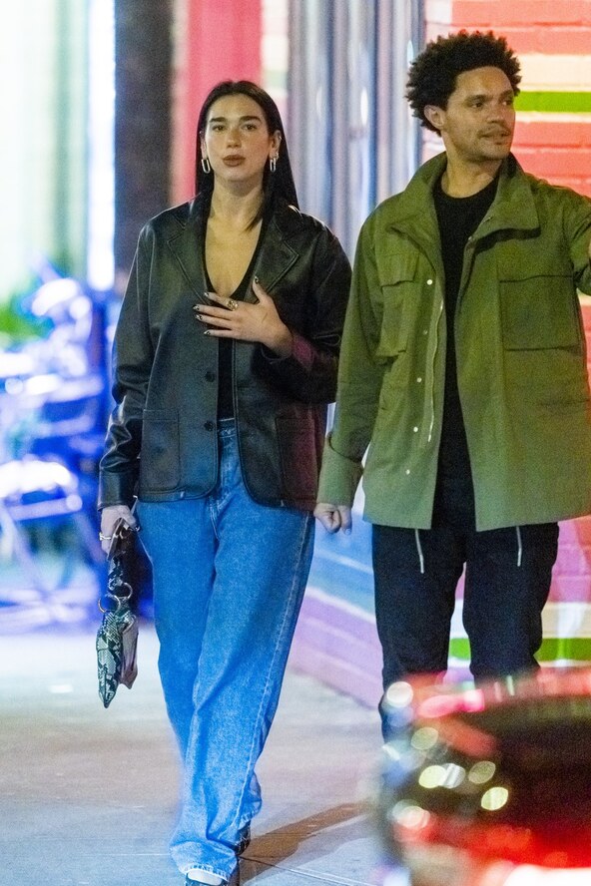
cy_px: 443
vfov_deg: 5.2
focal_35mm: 400
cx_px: 296
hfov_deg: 3.4
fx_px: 9849
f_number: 2.8
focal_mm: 400
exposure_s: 1/250
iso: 3200
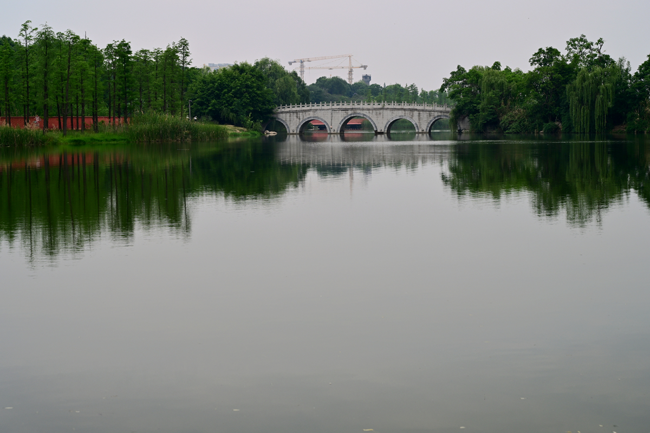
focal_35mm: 70
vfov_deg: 19.5
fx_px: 1264
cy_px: 216
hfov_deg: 28.8
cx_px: 325
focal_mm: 70
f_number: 8
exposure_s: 1/160
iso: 100
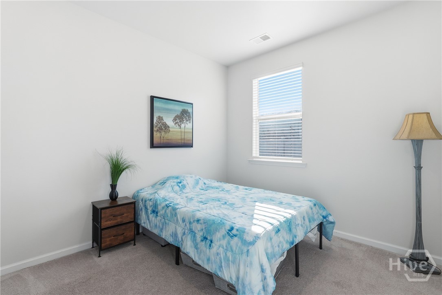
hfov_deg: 96.7
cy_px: 148
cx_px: 221
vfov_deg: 73.8
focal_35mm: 16
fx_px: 196
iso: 320
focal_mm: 16
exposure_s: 1/200
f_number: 9
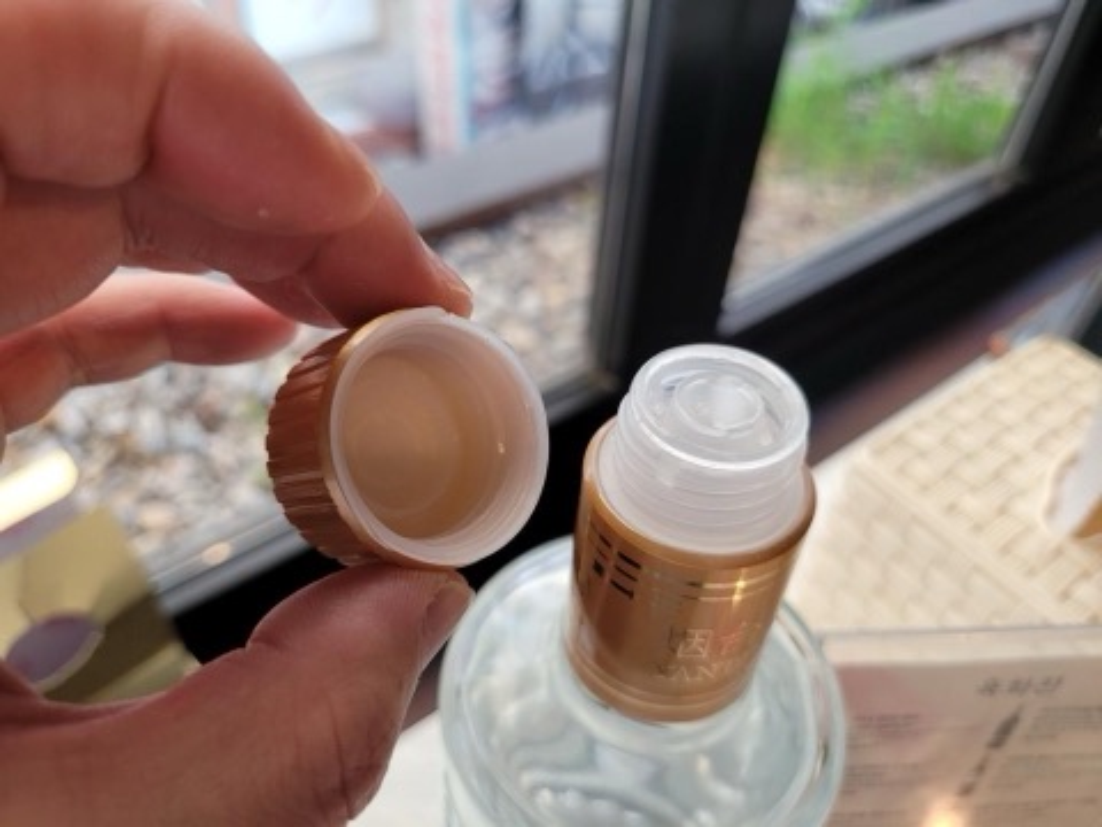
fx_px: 828
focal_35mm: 26
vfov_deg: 53.1
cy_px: 414
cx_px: 551
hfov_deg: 67.3
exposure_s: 1/120
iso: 200
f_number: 1.8
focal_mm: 5.4
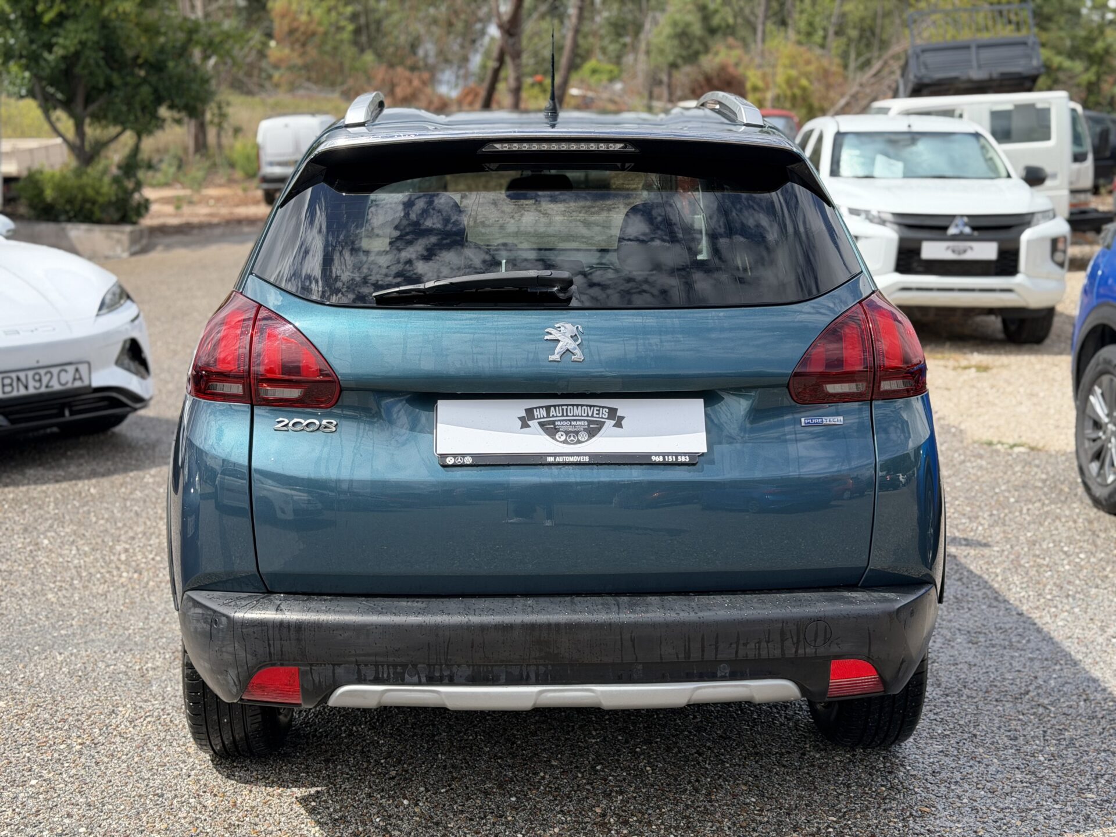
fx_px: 1547
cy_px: 418
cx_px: 558
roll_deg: -2.9
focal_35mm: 48
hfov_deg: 39.7
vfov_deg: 30.3
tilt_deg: -6.7
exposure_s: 1/2033
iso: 100
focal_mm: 6.76
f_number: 1.78
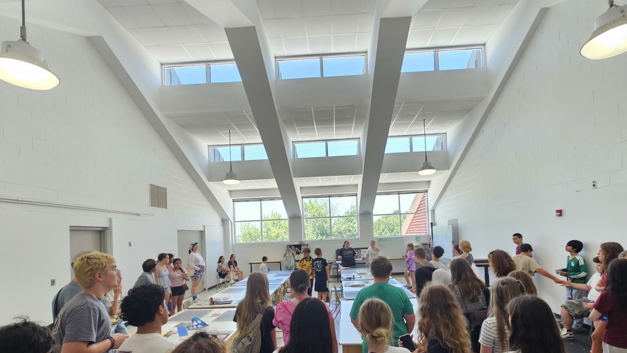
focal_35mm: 16
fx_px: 266
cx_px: 329
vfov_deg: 65.7
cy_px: 230
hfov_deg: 99.3
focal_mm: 2.2
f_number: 2.2
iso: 64
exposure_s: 1/60
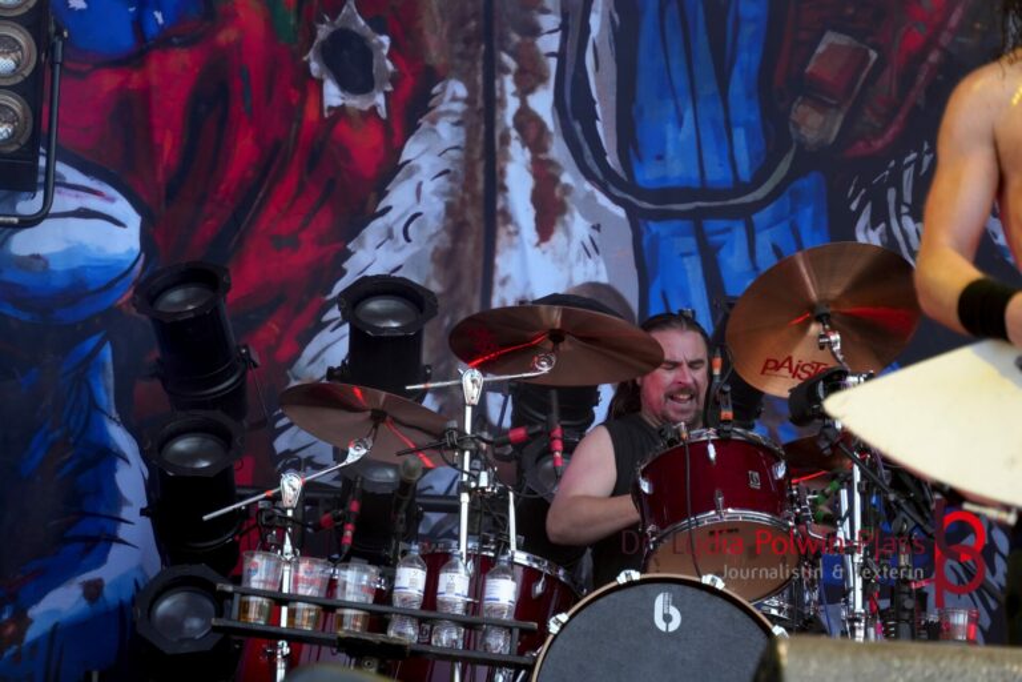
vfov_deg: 8.0
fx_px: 4897
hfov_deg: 11.9
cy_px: 341
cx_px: 511
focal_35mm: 172
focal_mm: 115
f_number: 5.6
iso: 320
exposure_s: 1/200
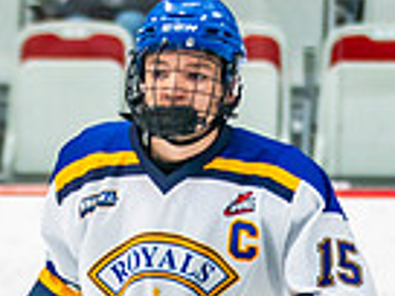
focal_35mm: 799
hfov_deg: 2.5
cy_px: 379
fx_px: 9117
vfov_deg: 1.9
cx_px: 126
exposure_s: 1/640
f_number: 2.8
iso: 400
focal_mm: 130
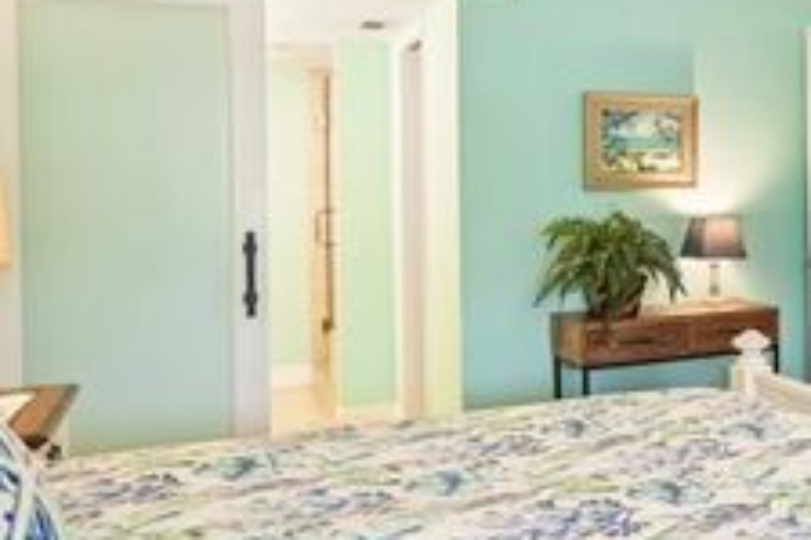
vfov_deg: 30.3
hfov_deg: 38.3
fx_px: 990
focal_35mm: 44
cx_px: 853
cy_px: 190
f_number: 8
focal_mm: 14
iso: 400
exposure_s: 1/15
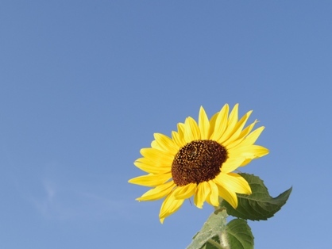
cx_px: 166
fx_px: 451
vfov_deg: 30.9
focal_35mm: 47
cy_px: 124
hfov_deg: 40.4
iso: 125
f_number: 3.2
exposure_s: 1/1000
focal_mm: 8.5
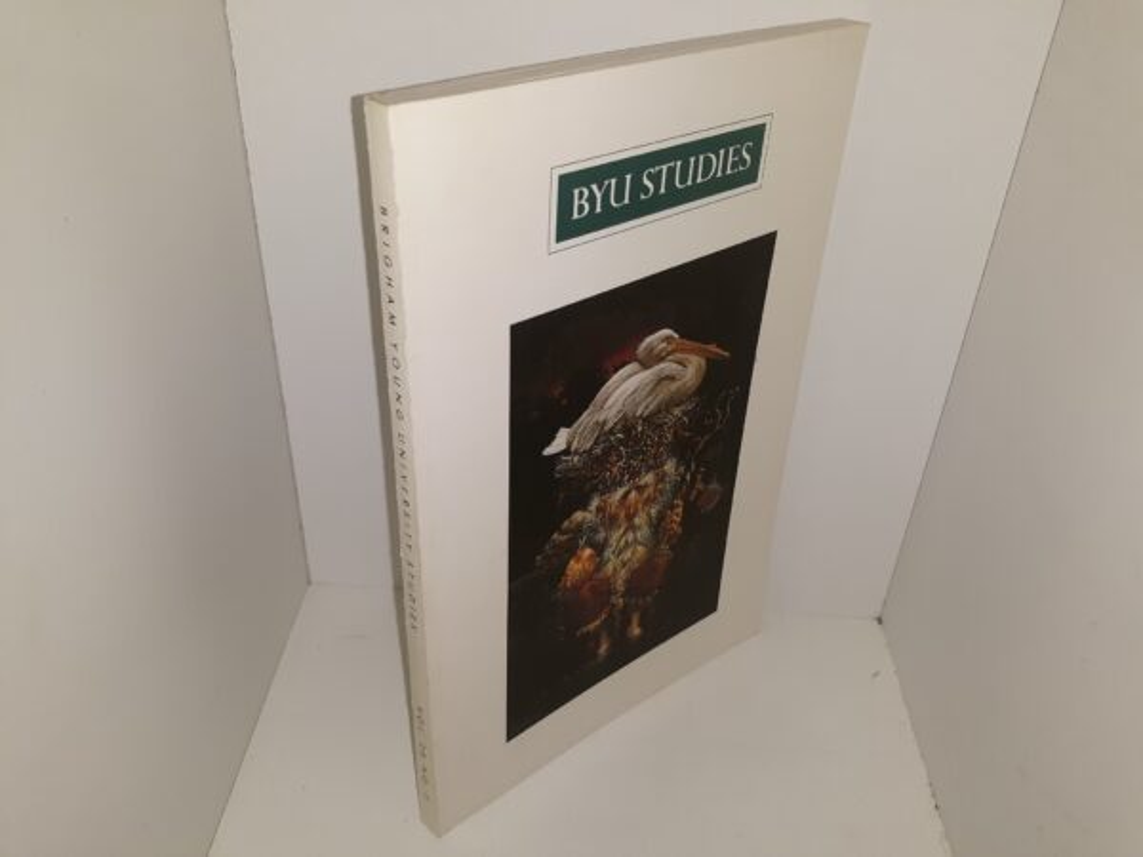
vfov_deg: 49.7
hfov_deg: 63.4
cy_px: 428
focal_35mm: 28
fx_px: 925
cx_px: 572
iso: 40
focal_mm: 3.7
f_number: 1.7
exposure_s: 1/240
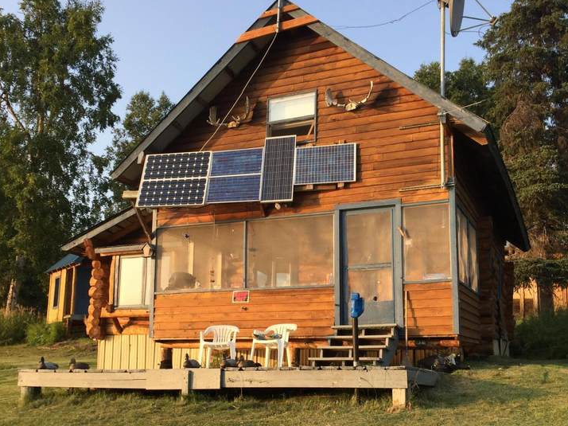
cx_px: 285
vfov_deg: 36.4
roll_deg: -1.0
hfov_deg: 47.9
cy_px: 286
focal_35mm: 39
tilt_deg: +10.5
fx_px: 640
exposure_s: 1/412
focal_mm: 4.15
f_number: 2.2
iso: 32
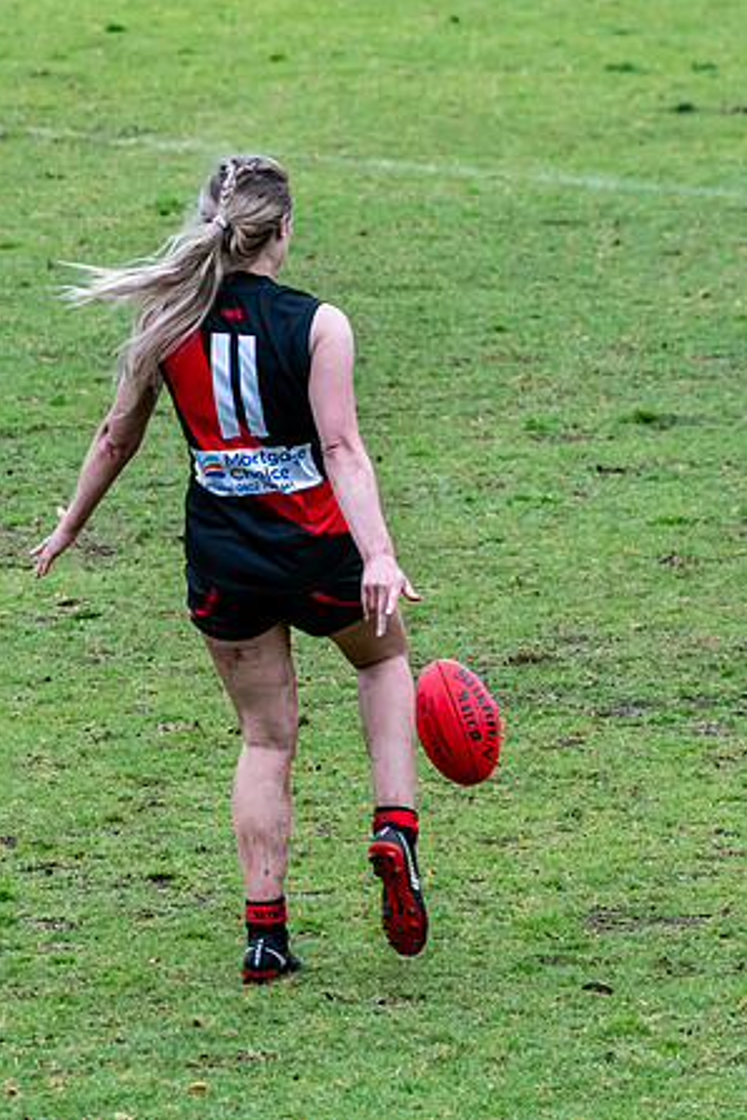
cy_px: 579
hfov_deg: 3.1
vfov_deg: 4.6
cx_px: 21
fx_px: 13881
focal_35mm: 446
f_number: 7.1
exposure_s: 1/2000
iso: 1250
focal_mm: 190
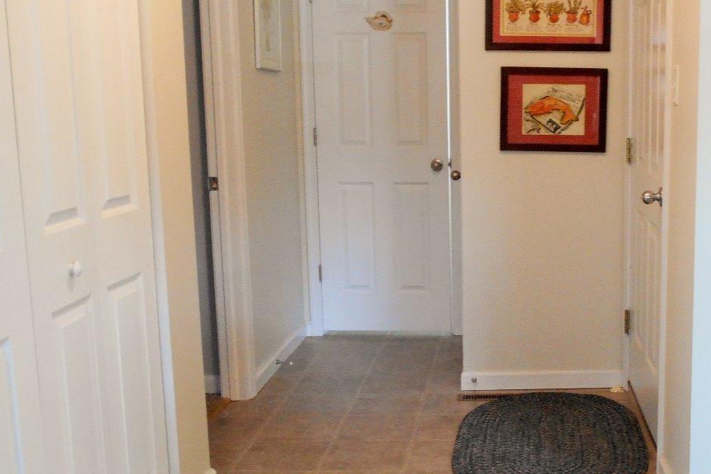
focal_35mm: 45
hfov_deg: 42.4
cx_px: 522
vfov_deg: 29.8
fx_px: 889
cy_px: 264
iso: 250
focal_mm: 5.1
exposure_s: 1/30
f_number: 3.4
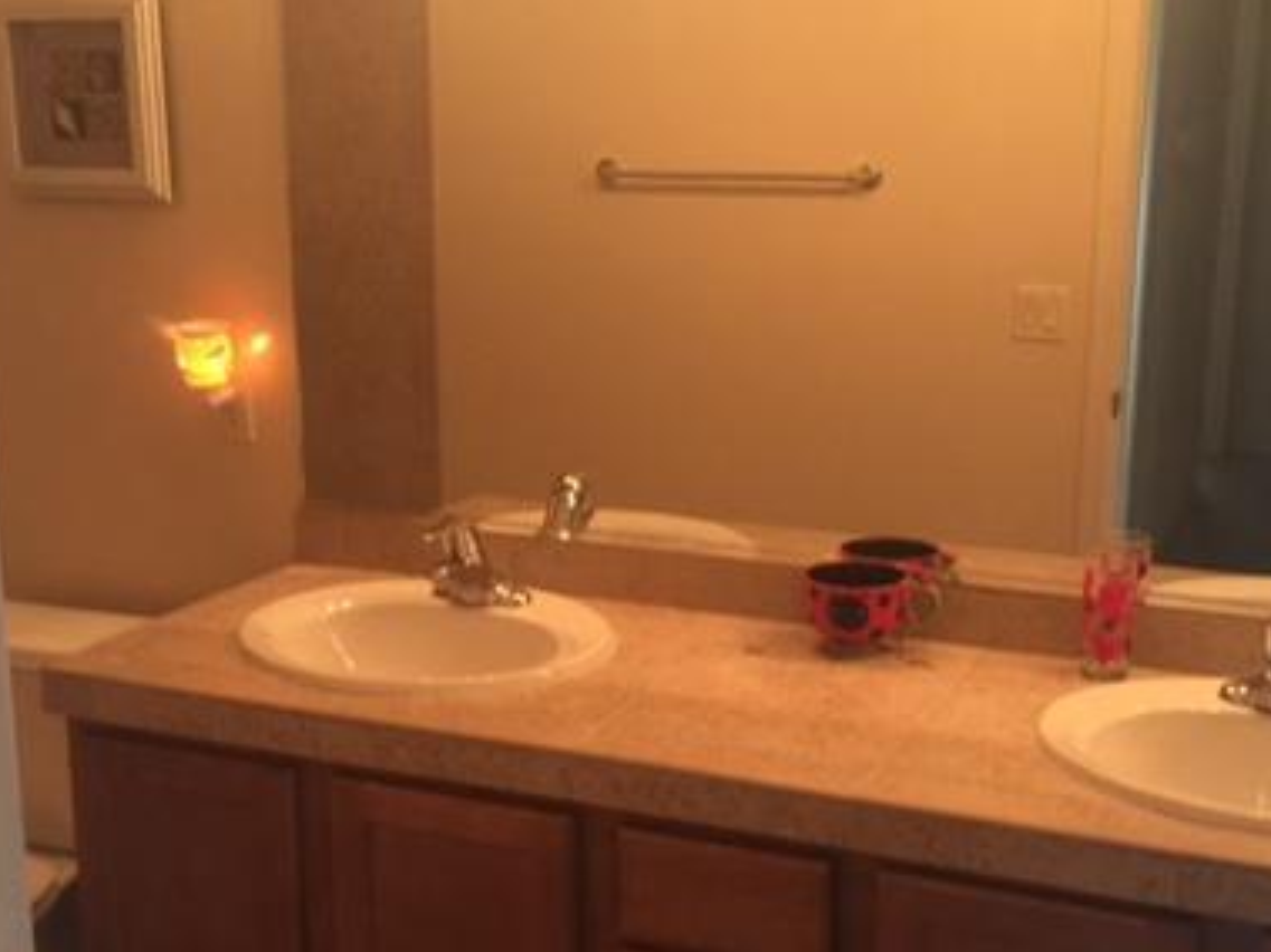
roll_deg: +0.0
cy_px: 526
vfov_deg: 29.6
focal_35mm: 49
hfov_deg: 38.9
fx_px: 1799
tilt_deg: -11.9
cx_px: 654
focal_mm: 4.15
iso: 80
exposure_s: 1/15
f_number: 2.2
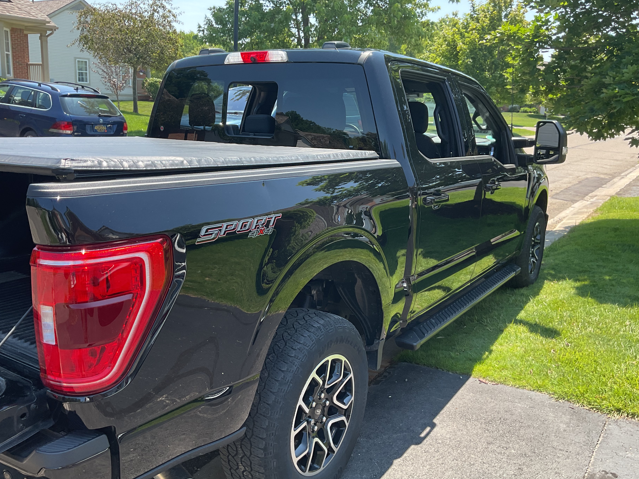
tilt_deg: -13.8
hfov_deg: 56.8
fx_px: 591
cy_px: 244
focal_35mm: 32
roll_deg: -4.0
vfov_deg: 44.2
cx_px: 306
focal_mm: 3
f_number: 1.8
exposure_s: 1/310
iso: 16
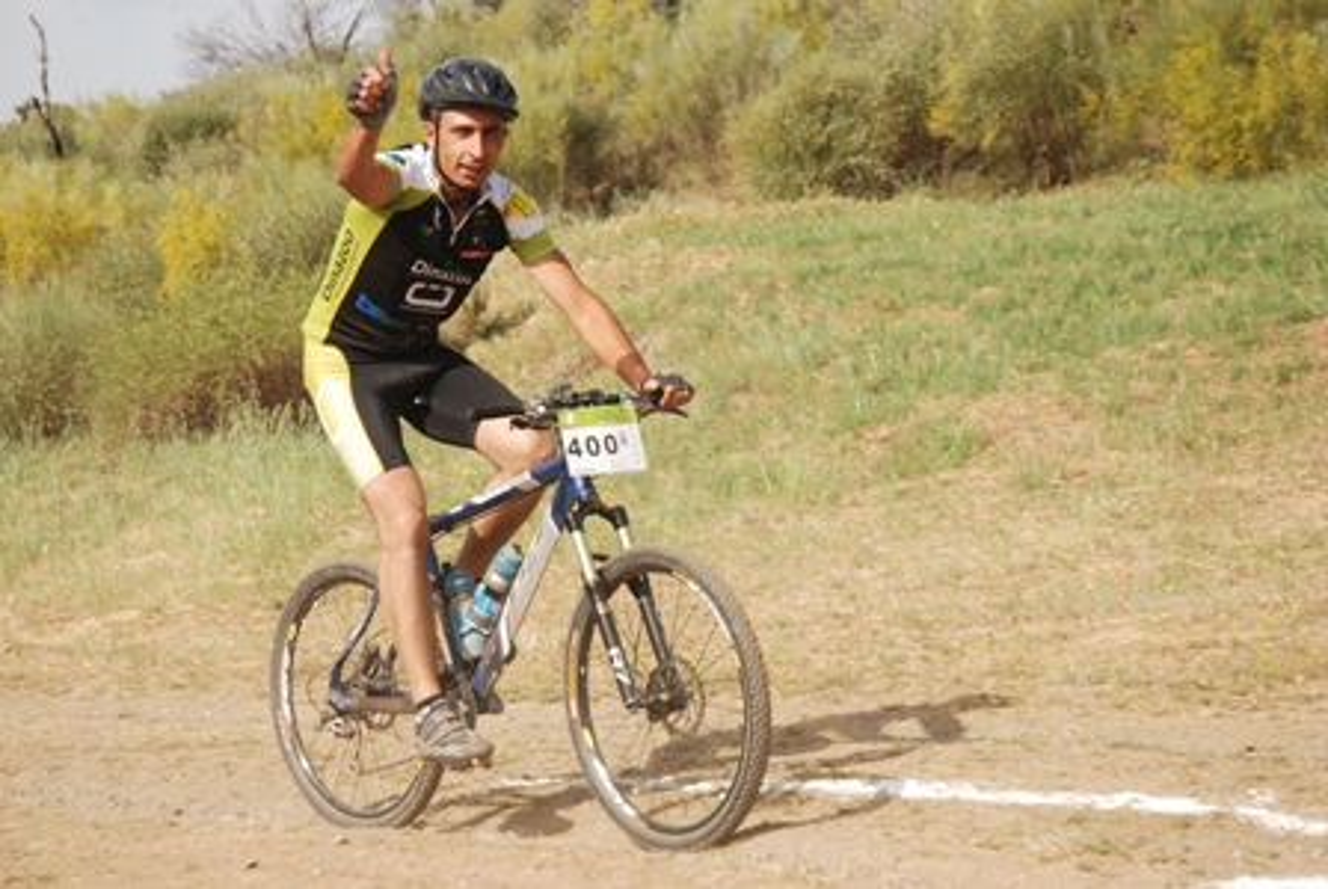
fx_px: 3878
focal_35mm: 105
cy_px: 444
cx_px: 664
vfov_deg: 13.1
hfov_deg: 19.4
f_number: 5.6
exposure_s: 1/500
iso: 180
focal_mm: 70
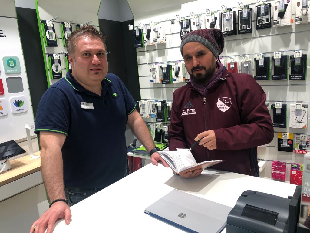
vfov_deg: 49.7
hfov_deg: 63.4
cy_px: 116
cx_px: 155
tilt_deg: -11.4
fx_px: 251
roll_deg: +4.9
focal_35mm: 28
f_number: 1.8
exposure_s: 1/33
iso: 25
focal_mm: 4
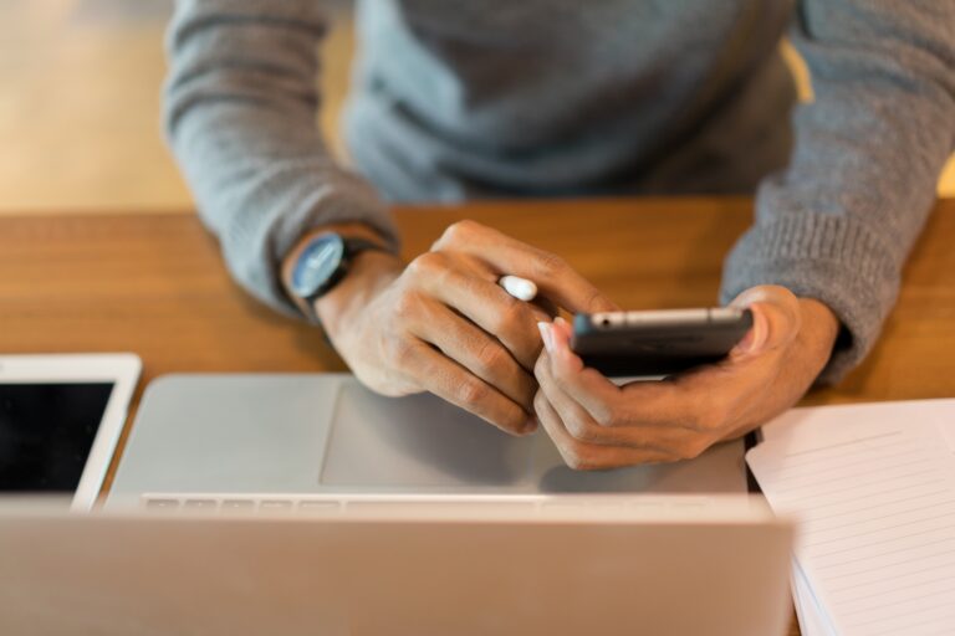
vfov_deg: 24.6
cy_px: 318
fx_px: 1459
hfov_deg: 36.2
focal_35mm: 55
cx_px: 478
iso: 200
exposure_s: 1/30
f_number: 1.8
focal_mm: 55
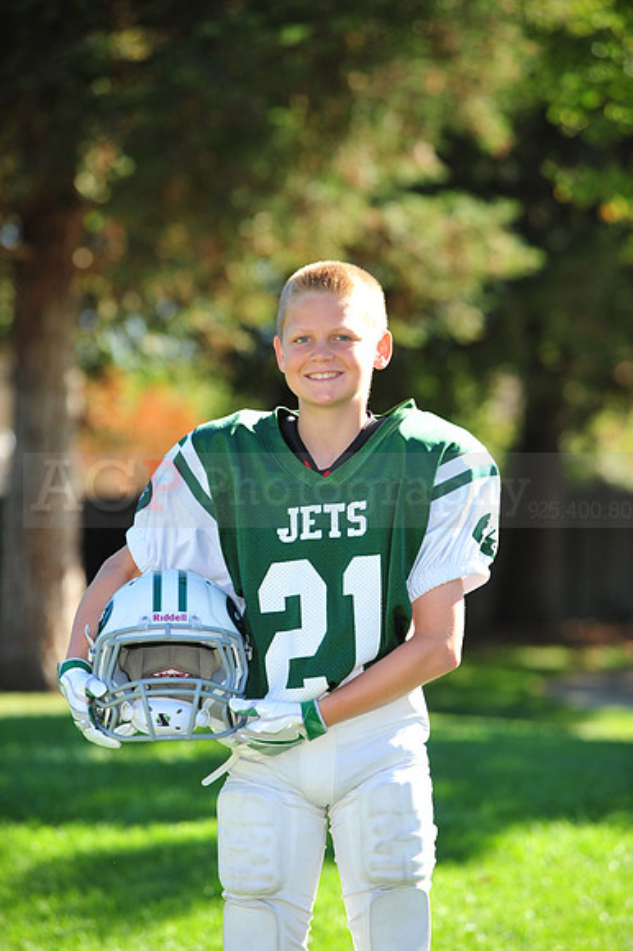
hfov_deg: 8.8
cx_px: 316
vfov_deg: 13.3
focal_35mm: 155
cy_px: 476
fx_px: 4093
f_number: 4.5
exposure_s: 1/800
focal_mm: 155
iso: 400
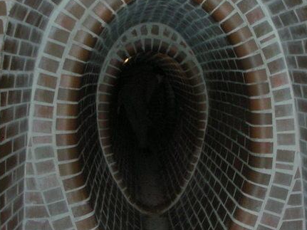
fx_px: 576
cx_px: 175
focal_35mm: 65
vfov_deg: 22.5
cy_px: 93
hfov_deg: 29.8
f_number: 3
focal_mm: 5.8
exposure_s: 1/60.1
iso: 200
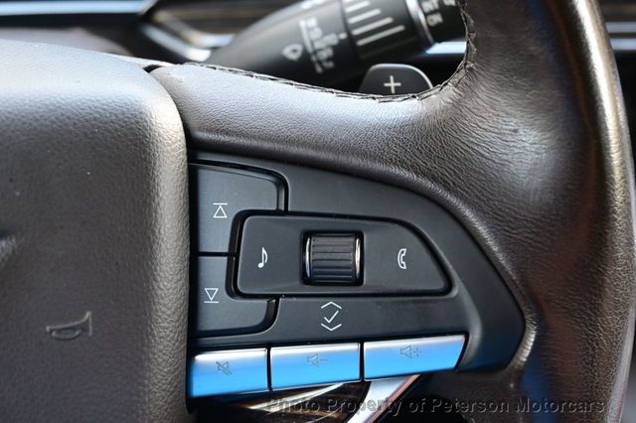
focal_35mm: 57
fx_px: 1006
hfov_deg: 35.1
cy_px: 212
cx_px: 318
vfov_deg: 23.8
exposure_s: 1/60
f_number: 5.6
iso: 1100
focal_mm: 38
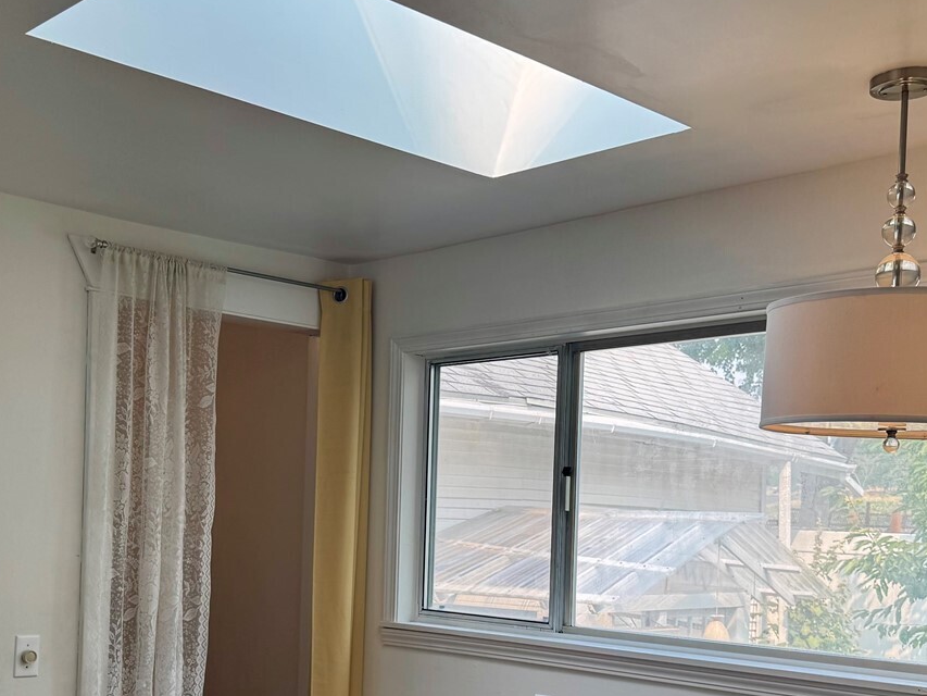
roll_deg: -2.3
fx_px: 1205
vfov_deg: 31.5
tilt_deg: -1.7
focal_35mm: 45
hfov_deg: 41.9
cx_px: 375
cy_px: 534
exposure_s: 1/562
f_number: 1.78
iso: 80
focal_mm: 6.76
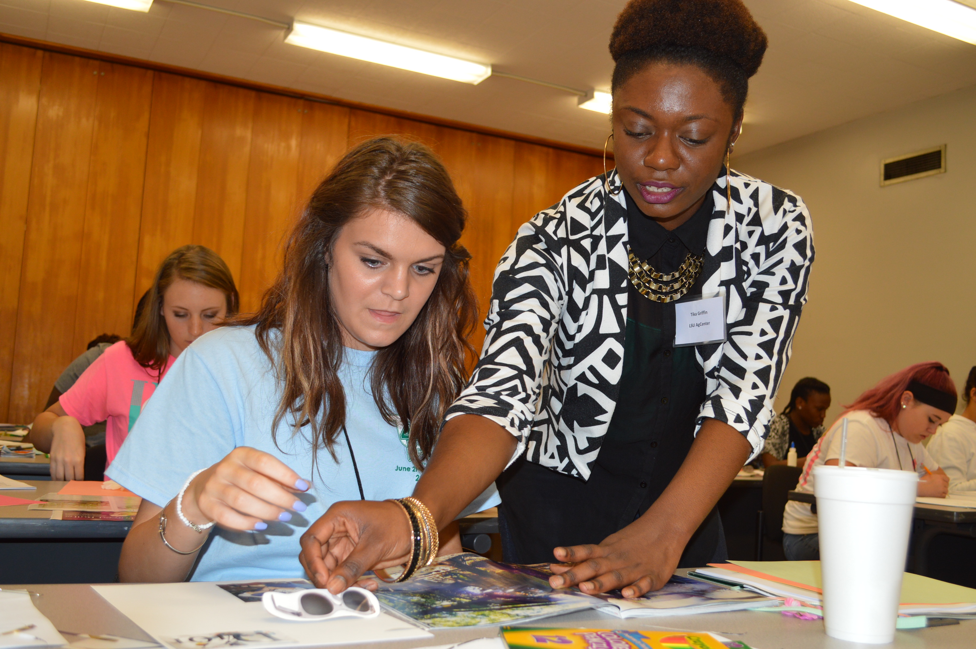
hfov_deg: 53.2
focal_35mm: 36
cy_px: 324
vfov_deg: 36.8
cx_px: 488
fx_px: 975
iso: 400
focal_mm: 24
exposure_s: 1/60
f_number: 4
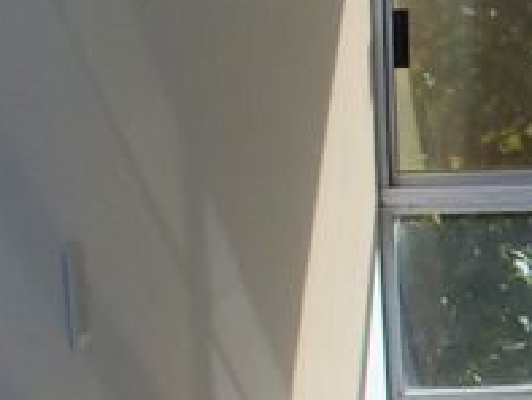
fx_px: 2184
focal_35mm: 142
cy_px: 359
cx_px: 1042
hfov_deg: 12.4
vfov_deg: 10.4
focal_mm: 6.3
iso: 64
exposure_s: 1/250
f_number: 5.5
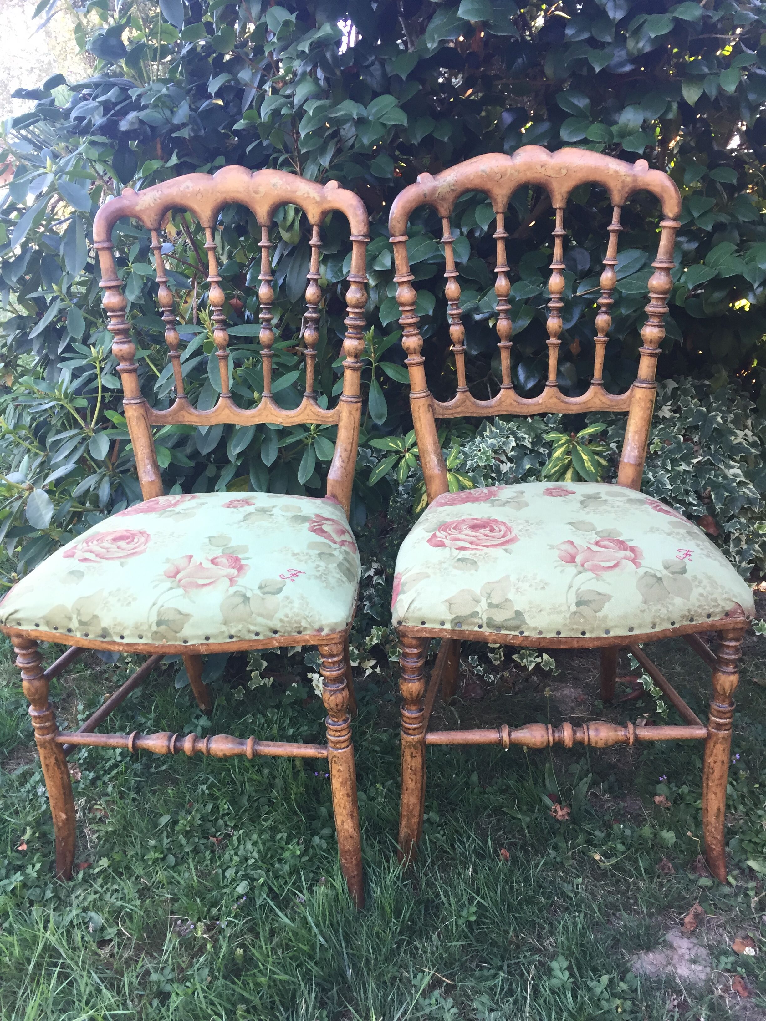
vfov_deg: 61.7
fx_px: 856
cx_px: 383
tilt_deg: -14.5
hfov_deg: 48.2
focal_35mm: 29
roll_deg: -0.9
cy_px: 510
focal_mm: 4.15
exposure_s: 1/33
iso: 32
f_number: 2.2
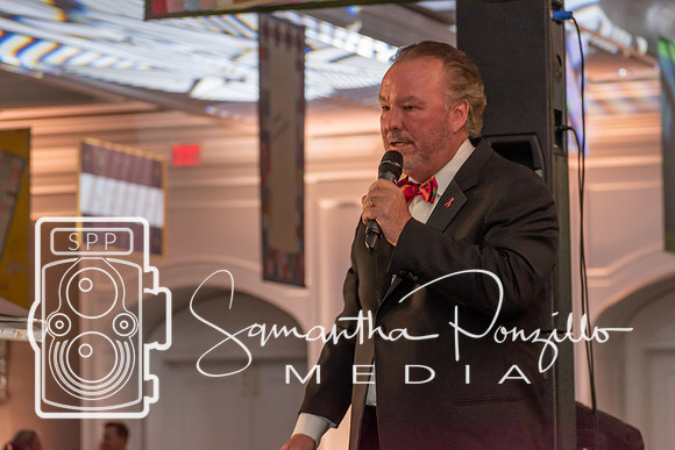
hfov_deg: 13.7
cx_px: 338
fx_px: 2813
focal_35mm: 150
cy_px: 225
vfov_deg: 9.2
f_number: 4.8
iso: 1250
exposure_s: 1/60
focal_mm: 100
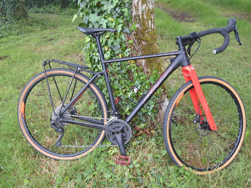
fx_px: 232
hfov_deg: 56.8
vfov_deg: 44.1
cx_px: 128
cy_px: 93
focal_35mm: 32
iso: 80
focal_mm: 5.5
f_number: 2.7
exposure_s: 1/90
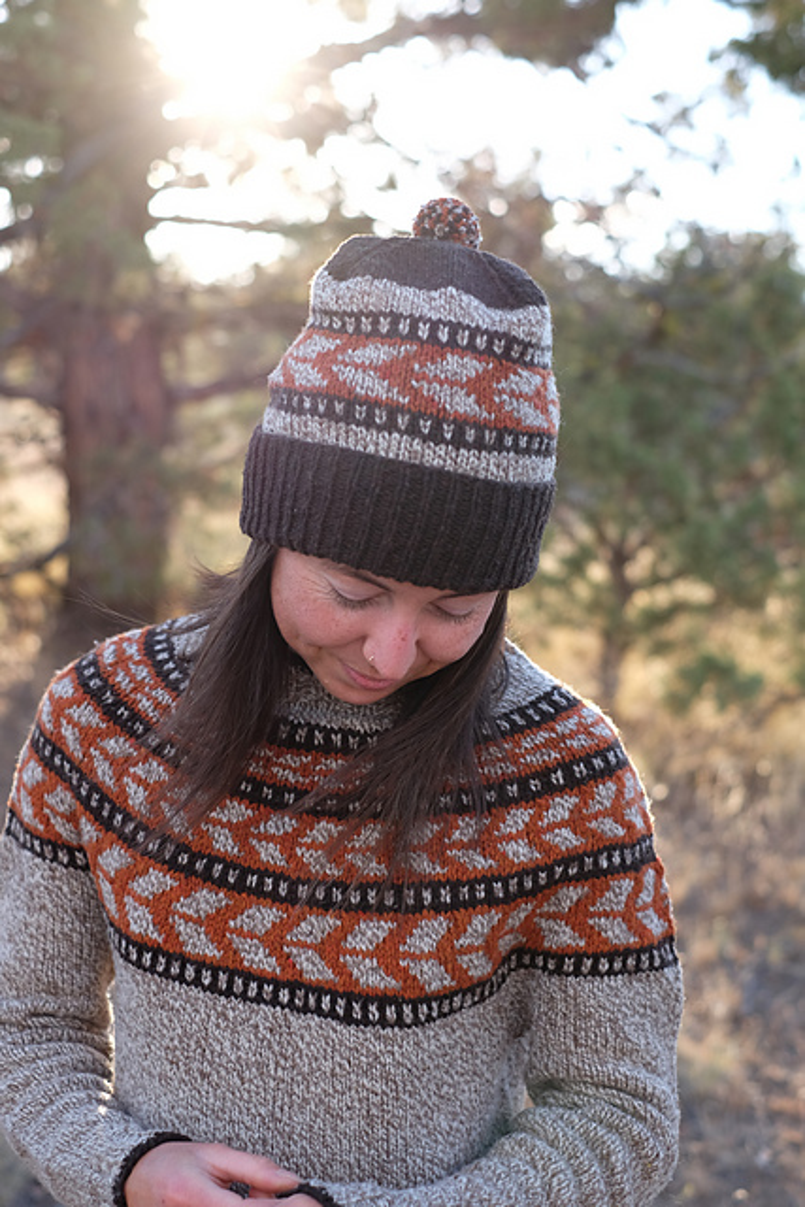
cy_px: 604
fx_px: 1777
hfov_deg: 25.5
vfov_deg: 37.5
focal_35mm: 53
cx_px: 402
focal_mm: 35
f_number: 3.2
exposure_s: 1/250
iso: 200
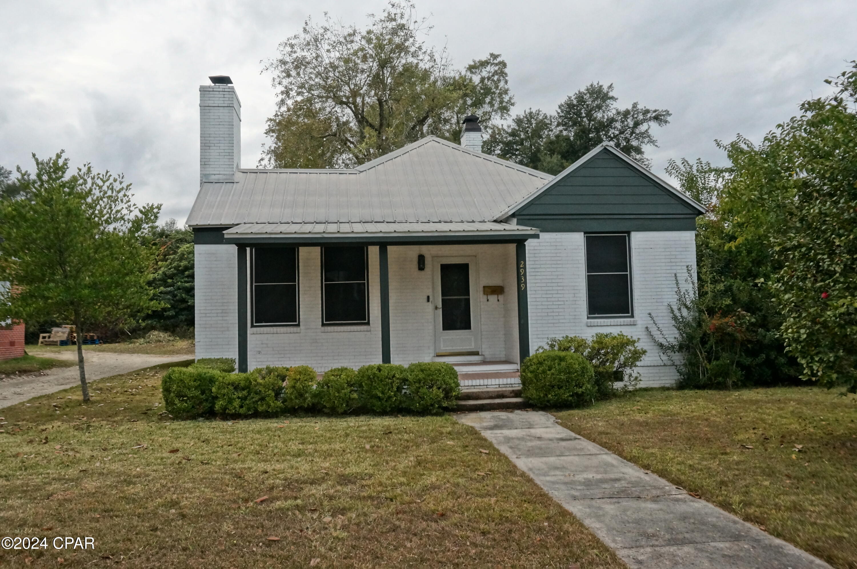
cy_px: 284
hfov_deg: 62.0
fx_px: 713
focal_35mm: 30
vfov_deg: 43.5
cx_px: 428
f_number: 8
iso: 3200
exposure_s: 1/2000
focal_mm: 20
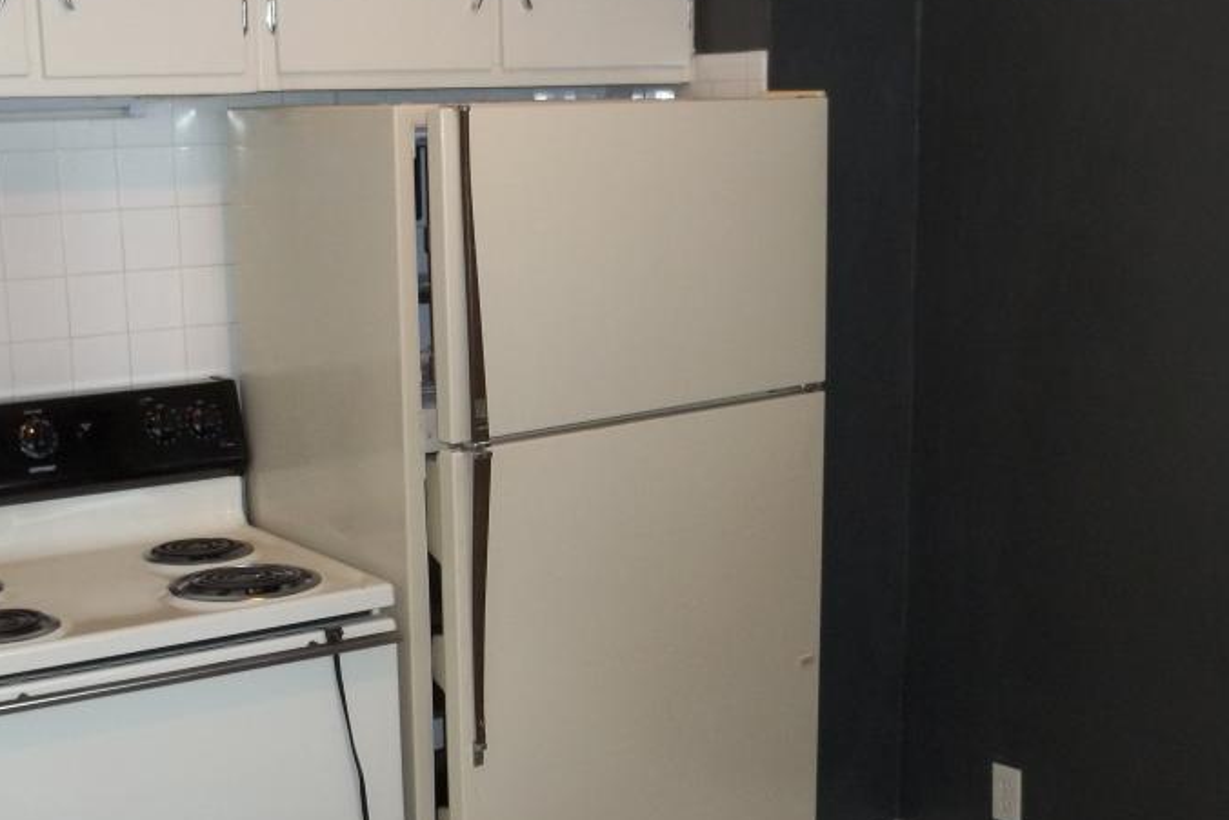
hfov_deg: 38.1
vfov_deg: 25.8
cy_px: 584
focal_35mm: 52
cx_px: 547
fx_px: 1775
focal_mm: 5.9
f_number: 3.3
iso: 160
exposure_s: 1/30
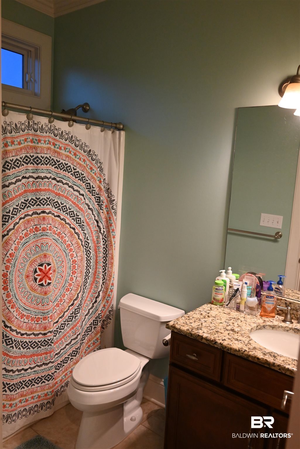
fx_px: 362
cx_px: 150
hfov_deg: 45.0
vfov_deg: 63.6
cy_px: 224
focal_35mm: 29
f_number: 4.5
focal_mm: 29
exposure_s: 1/125
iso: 3200
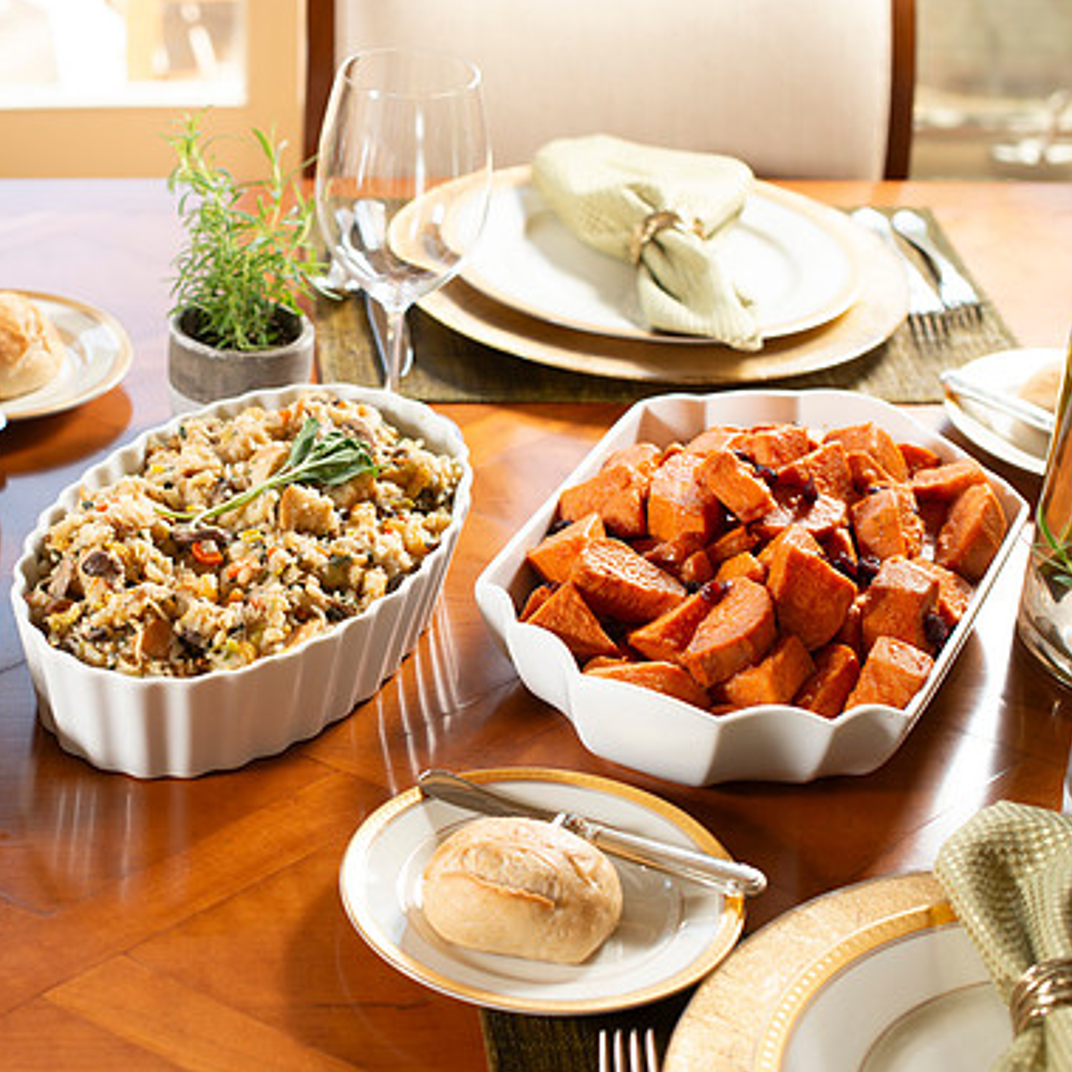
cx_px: 266
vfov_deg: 26.5
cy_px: 539
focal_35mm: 65
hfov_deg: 26.2
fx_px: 2277
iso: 250
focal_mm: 50
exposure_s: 1/200
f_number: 4.5
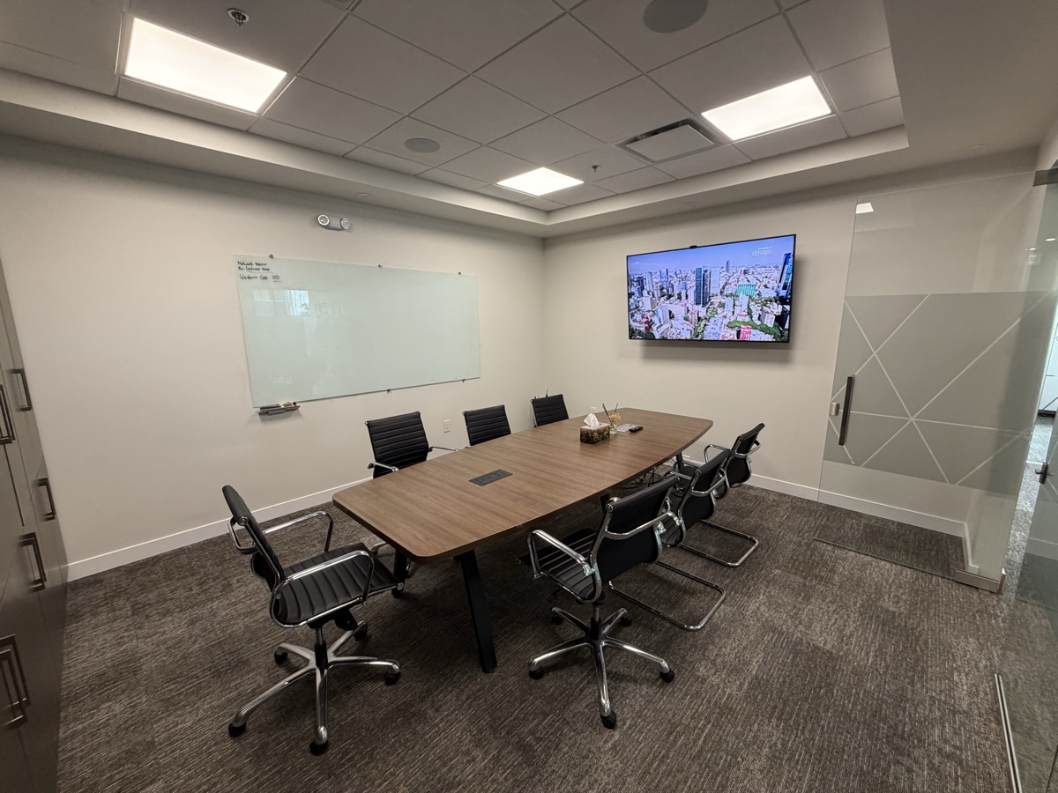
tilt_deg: -11.0
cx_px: 529
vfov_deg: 85.7
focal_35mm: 14
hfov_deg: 102.1
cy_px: 396
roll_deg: +0.3
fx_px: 428
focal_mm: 2.22
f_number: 2.2
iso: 320
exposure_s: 1/120
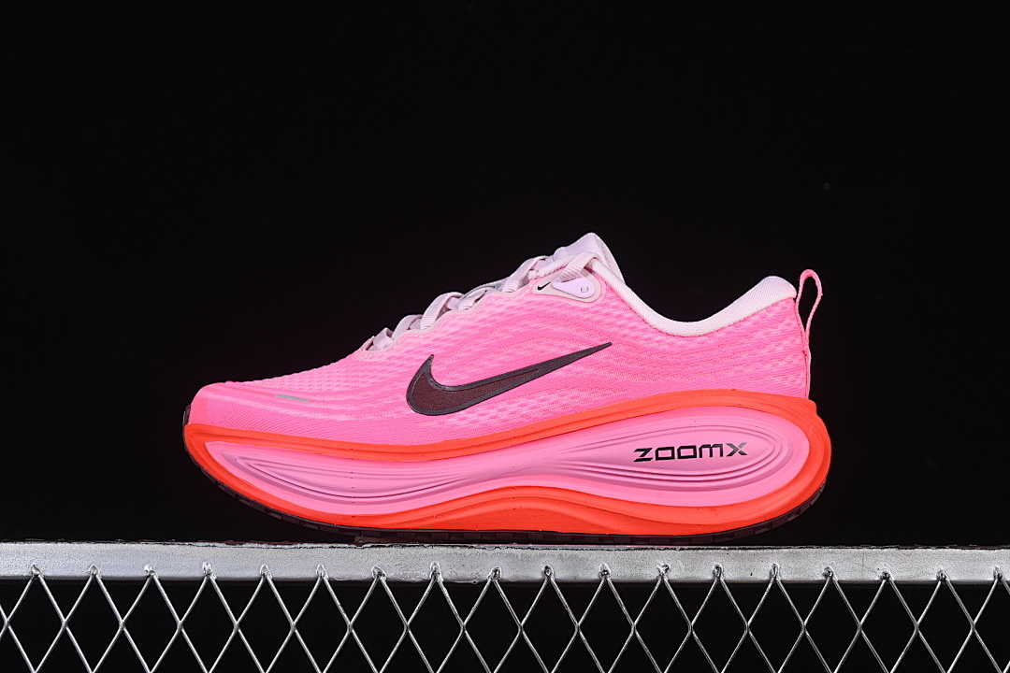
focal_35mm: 75
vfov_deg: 18.2
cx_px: 505
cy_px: 336
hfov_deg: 27.0
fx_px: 2104
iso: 160
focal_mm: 50
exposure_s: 1/80
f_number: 8
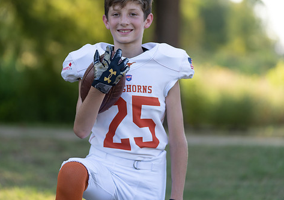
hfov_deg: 10.6
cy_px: 77
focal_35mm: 191
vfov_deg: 7.5
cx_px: 132
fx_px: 1533
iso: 160
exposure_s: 1/400
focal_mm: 144
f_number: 2.8
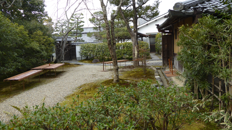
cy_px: 60
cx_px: 115
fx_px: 172
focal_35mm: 28
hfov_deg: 67.9
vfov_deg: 41.5
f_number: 3.3
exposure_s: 1/100
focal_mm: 4.3
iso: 100
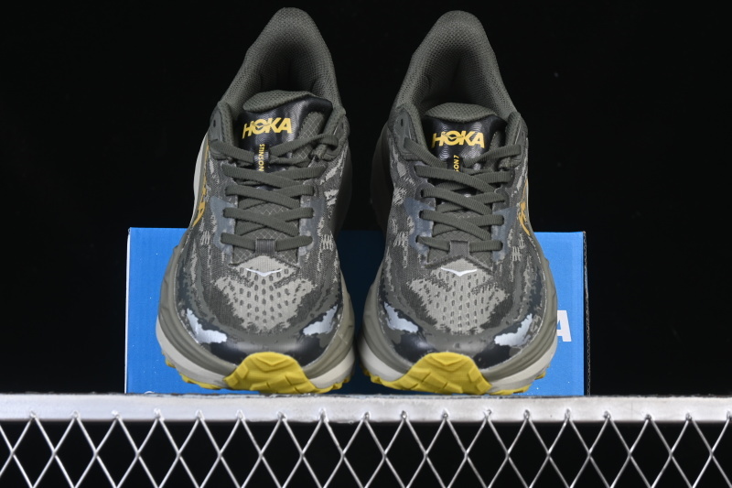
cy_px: 244
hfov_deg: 27.0
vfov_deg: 18.2
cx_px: 366
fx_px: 1525
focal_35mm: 75
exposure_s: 1/60
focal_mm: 50
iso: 160
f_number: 6.3
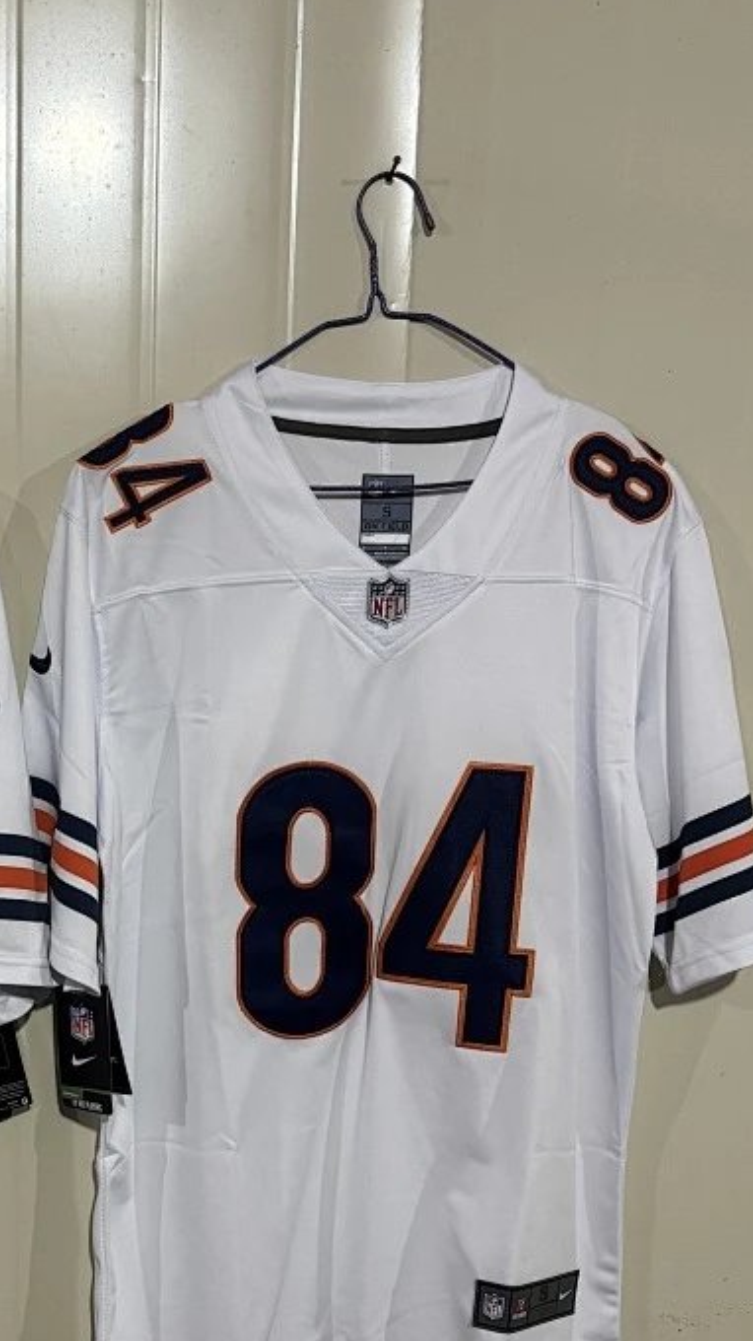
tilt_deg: -9.5
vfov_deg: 44.8
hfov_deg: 25.4
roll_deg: -0.2
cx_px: 26
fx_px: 1599
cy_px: 897
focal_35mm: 45
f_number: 1.6
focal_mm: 5.96
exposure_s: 1/50
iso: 200
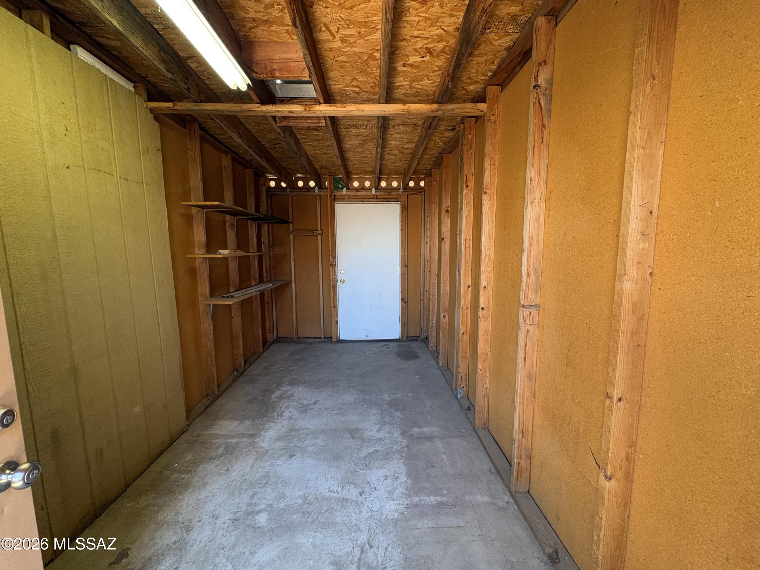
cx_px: 380
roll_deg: +0.4
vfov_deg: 85.7
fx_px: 307
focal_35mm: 14
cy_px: 285
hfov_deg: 102.1
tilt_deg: -6.1
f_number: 2.2
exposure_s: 1/60
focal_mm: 2.22
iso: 200
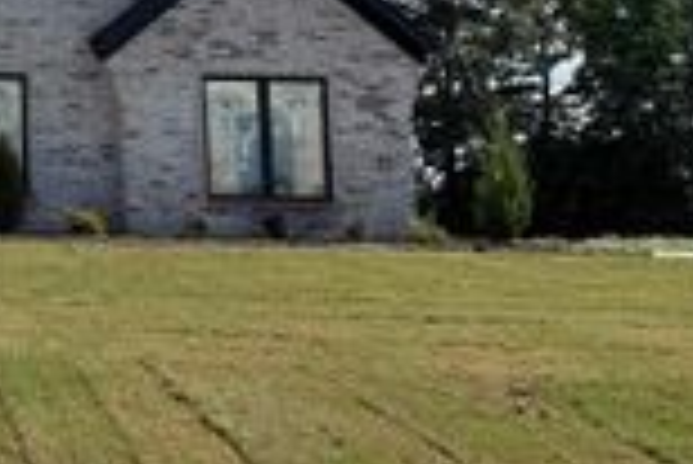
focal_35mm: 81
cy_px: -56
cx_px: -279
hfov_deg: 21.8
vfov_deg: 16.4
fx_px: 1561
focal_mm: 6.76
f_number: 1.78
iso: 80
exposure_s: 1/4673
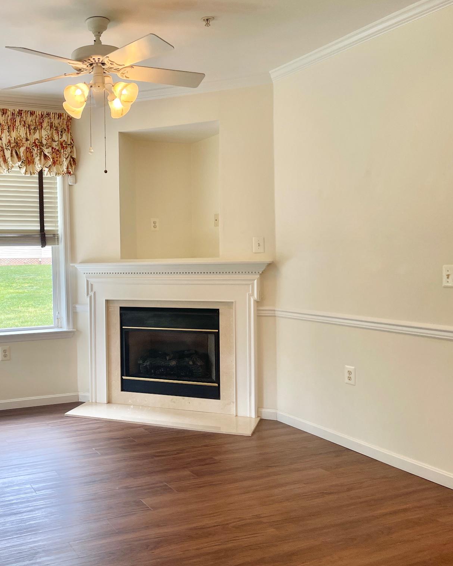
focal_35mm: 33
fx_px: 553
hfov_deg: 42.8
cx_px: 101
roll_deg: +1.2
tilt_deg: -3.0
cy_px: 280
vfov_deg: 54.2
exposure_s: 1/120
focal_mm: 5.1
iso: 50
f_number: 1.6
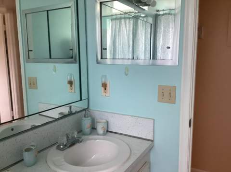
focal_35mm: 31
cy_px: 86
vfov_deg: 45.4
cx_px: 116
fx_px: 207
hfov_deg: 58.4
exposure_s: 1/60
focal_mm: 3.3
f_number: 2.4
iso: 200
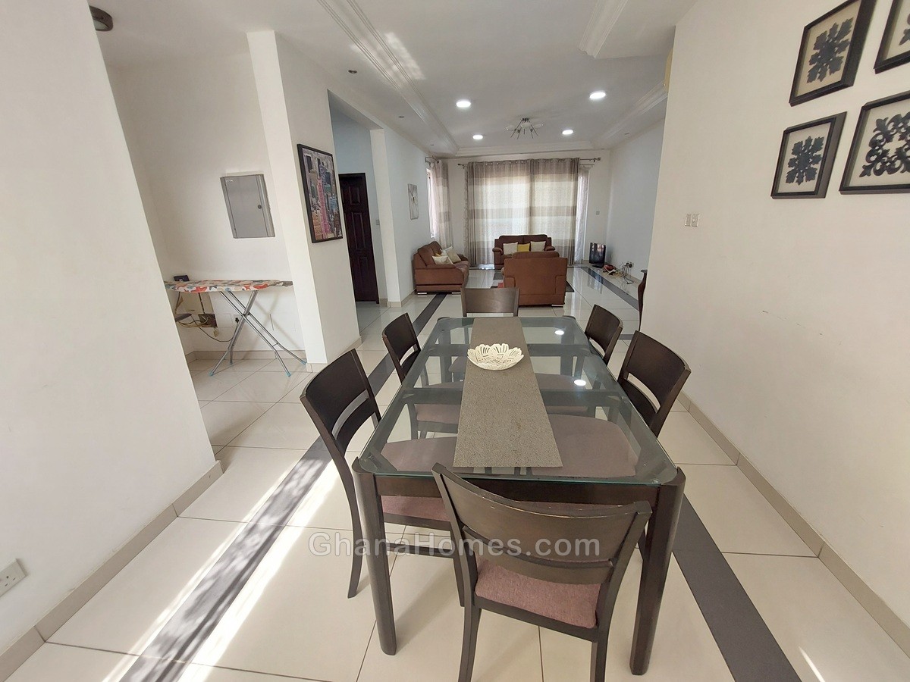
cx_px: 455
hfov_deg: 106.2
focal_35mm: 13
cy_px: 341
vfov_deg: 89.9
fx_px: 342
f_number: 2.2
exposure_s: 1/50
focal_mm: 1.74
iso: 64
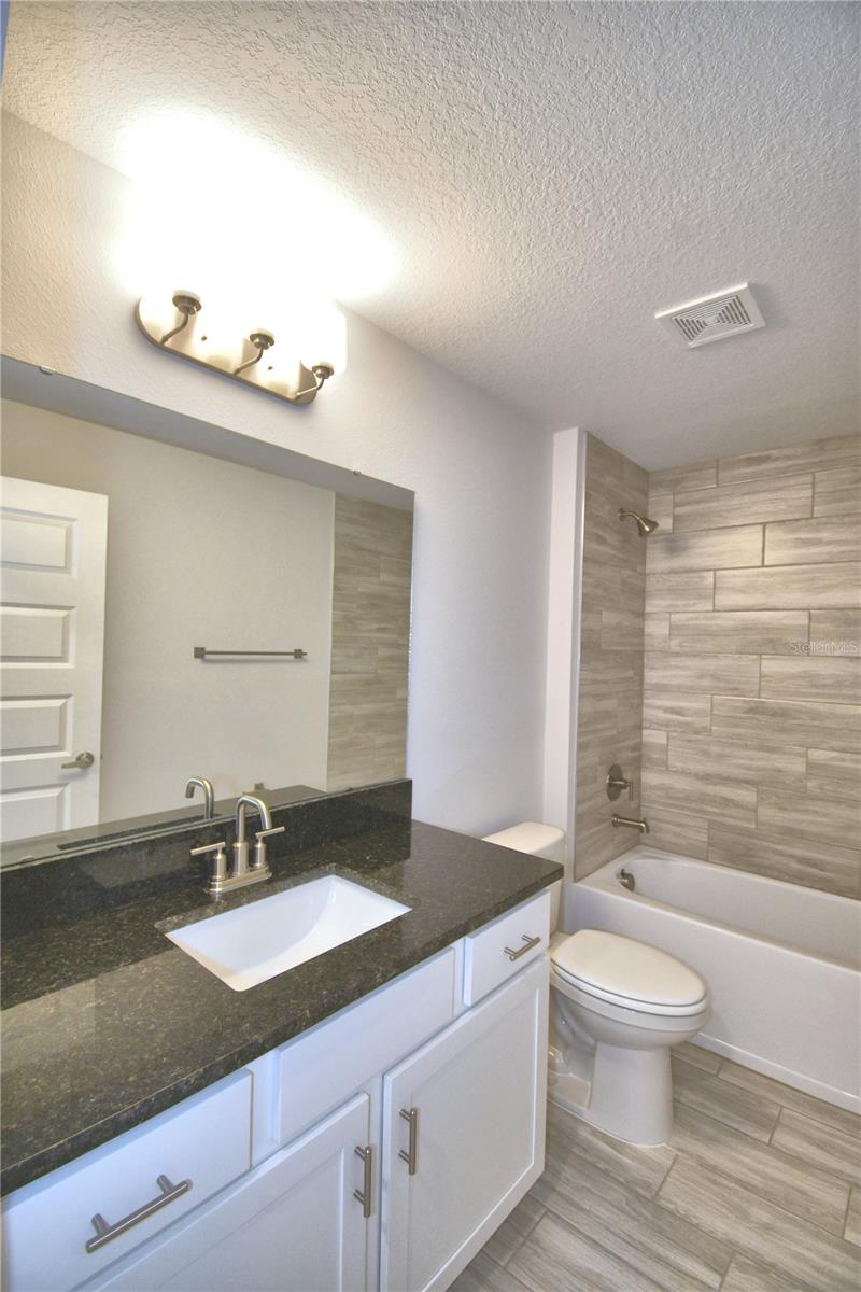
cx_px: 430
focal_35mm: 15
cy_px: 646
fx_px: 538
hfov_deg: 77.3
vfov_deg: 100.4
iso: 200
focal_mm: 10
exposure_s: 1/60
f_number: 4.5
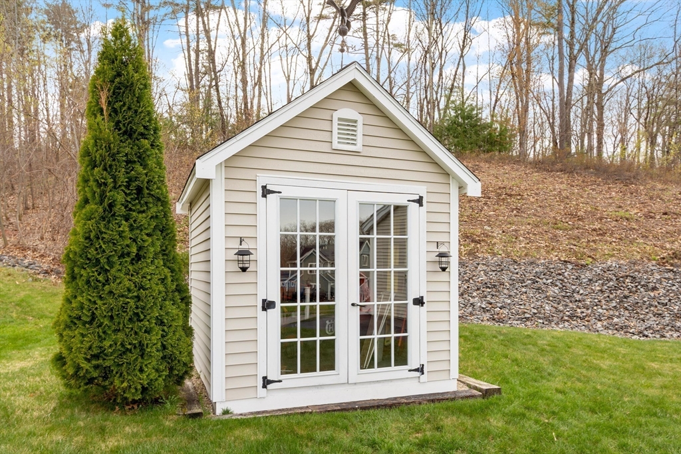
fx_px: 454
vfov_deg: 53.1
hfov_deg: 73.7
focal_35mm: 24
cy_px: 227
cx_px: 340
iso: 100
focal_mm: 16
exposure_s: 1/125
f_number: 8
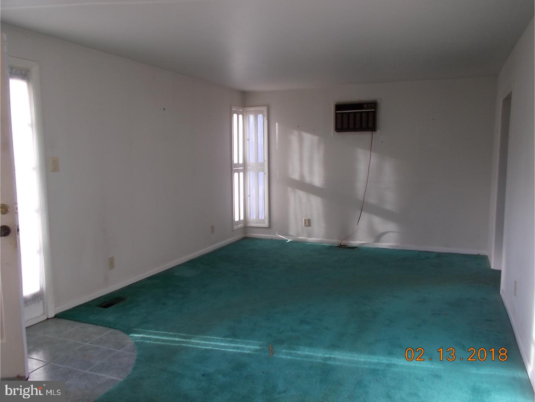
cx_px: 268
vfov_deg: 46.8
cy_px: 201
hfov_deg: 60.0
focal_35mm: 30
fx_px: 464
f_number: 3.4
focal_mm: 5.3
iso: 80
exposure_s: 1/40
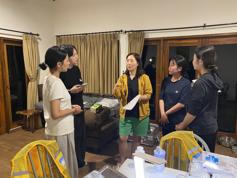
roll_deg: +0.6
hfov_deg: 67.3
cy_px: 89
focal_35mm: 26
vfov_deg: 53.1
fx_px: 178
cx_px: 118
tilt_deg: -7.4
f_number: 1.8
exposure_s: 1/25
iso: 640
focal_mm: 4.25
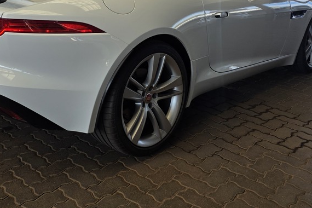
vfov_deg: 30.2
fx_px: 373
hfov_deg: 44.9
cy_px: 32
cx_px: 111
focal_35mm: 43
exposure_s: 1/1449
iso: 80
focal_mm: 6.25
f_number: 1.7
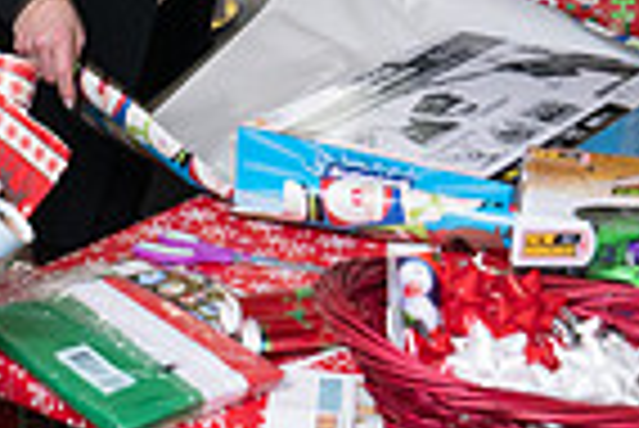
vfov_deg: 13.6
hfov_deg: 19.9
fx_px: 1741
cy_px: -106
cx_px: -50
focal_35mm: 98
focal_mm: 24
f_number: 4.5
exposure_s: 1/30
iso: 640
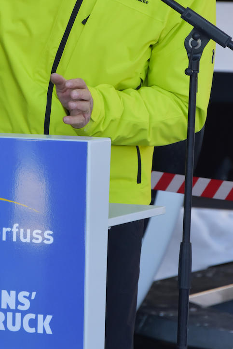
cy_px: 110
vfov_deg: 7.2
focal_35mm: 286
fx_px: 2775
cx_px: 64
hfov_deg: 4.8
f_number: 5.6
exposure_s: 1/500
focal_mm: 92
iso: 800
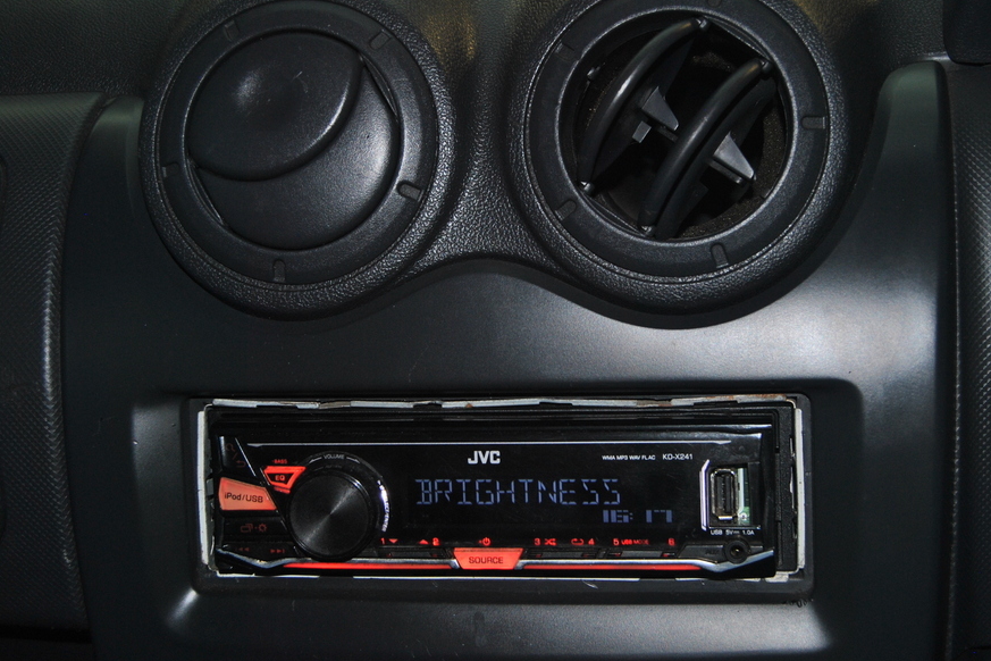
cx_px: 503
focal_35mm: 62
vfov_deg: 22.0
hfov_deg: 32.6
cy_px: 281
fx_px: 1695
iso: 200
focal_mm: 35
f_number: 4.5
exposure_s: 1/60
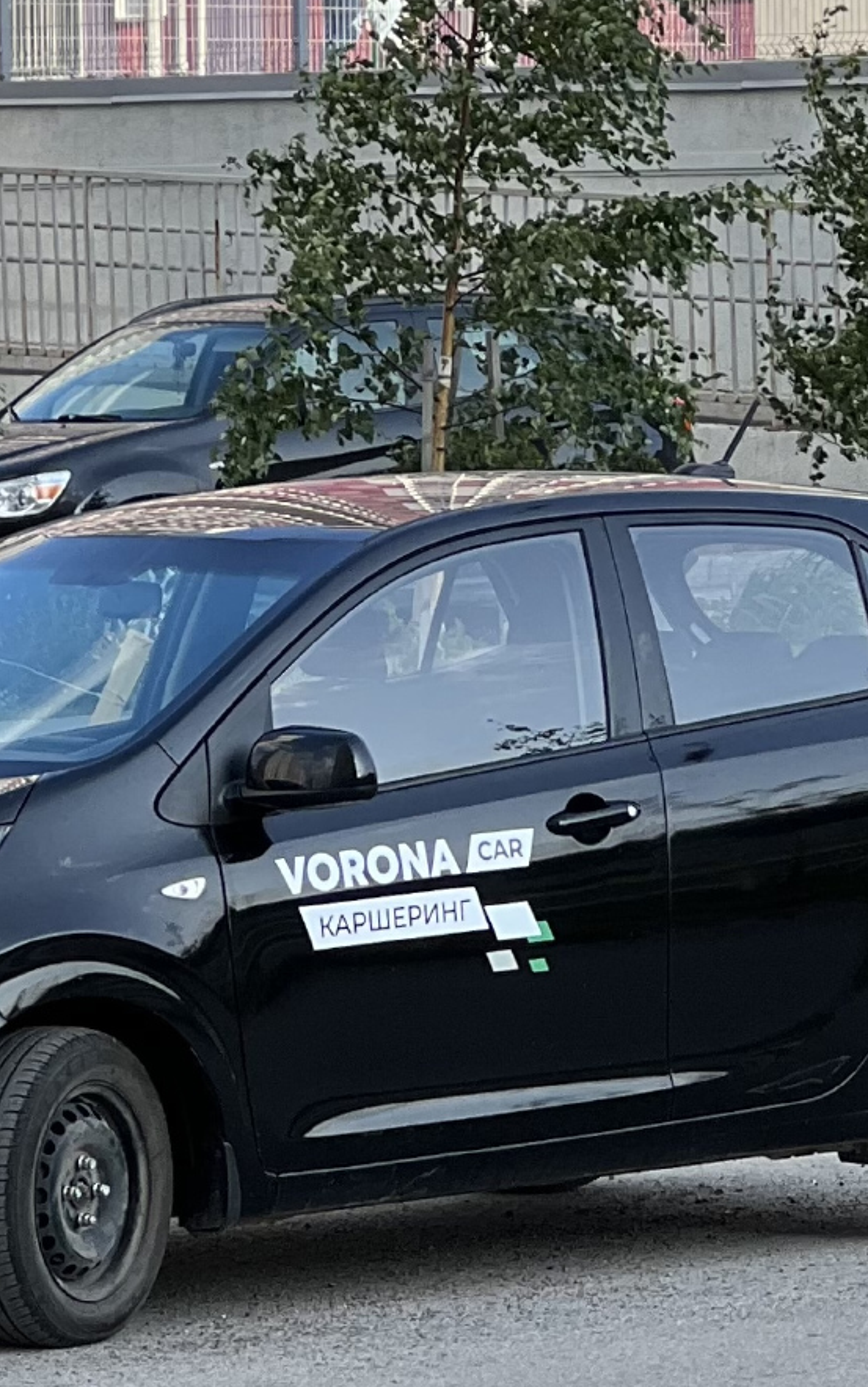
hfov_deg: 10.9
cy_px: 724
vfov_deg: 17.4
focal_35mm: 120
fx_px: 4539
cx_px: 272
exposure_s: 1/228
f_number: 2.8
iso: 25
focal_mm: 9
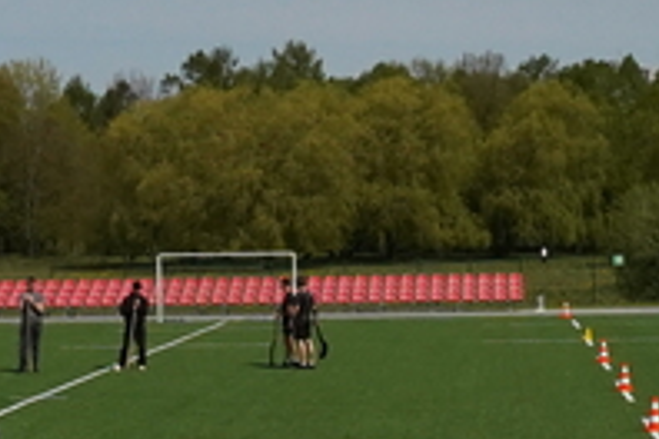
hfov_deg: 13.3
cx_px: 468
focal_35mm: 154
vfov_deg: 8.8
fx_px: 2819
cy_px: 562
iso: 2500
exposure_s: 1/5000
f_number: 13
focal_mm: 25
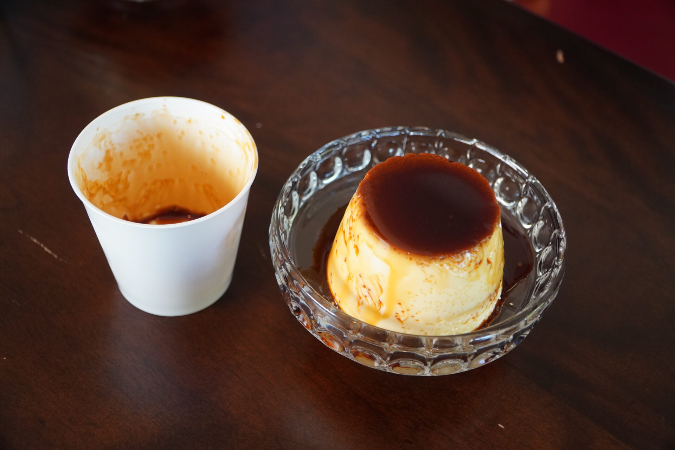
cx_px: 338
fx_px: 872
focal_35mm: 46
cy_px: 225
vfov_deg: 28.9
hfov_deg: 42.3
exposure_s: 1/160
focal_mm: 31
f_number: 4
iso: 1600
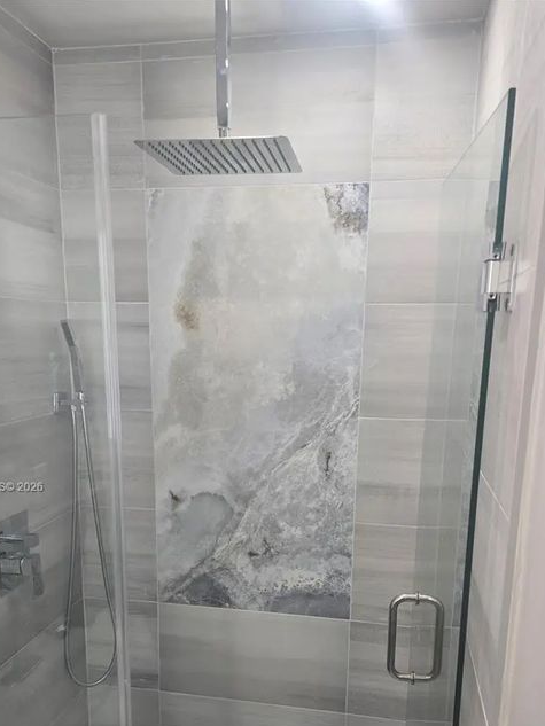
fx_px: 651
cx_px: 259
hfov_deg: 45.4
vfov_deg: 57.0
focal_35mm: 31
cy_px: 488
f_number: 1.7
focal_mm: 6.3
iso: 160
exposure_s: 1/120
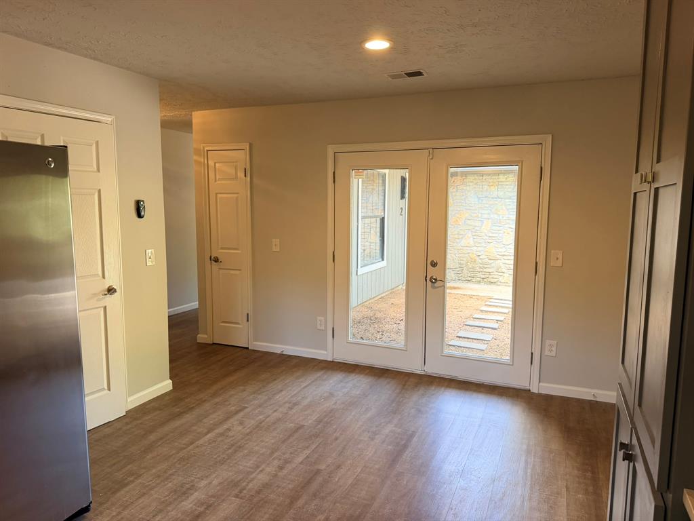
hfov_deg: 71.6
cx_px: 347
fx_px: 481
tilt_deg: -6.8
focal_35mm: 24
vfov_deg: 56.8
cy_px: 260
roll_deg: +0.5
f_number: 1.78
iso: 200
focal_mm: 6.76
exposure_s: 1/120
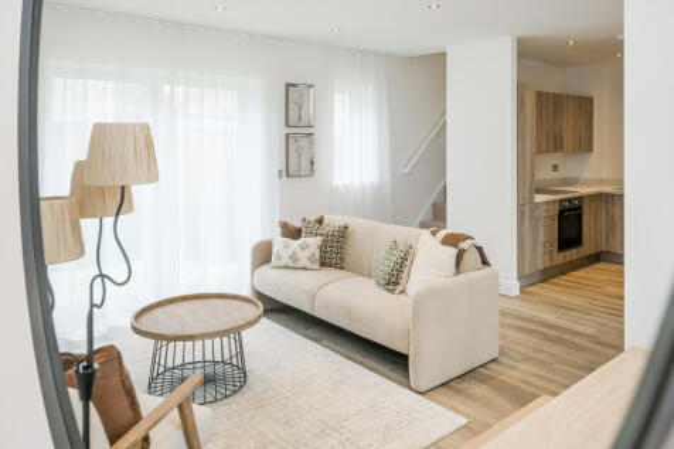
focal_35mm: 27
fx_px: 505
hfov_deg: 67.4
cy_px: 224
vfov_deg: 47.9
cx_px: 337
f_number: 8
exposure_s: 1/40
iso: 640
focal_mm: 18.2
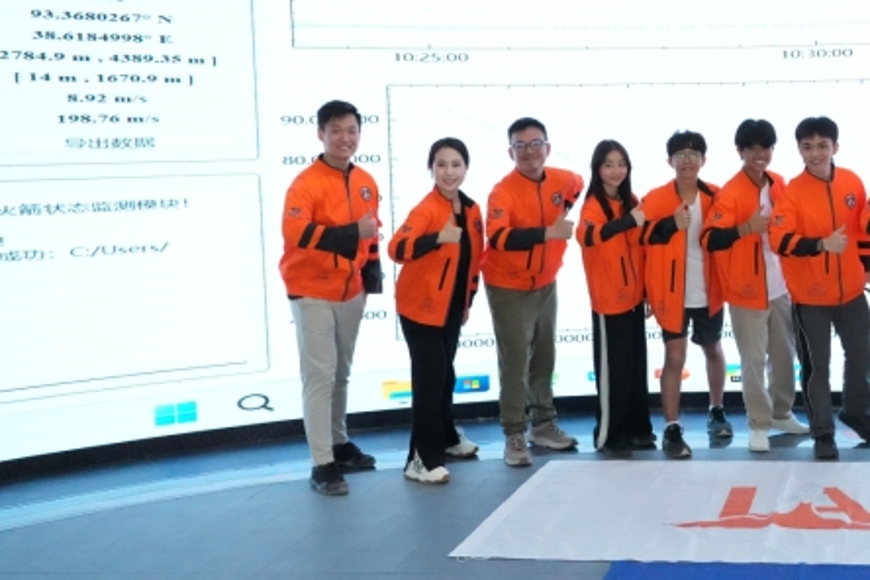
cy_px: 248
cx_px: 747
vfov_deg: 25.0
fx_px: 1305
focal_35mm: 54
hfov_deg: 35.2
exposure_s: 1/640
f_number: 5.6
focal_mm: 30
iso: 12800
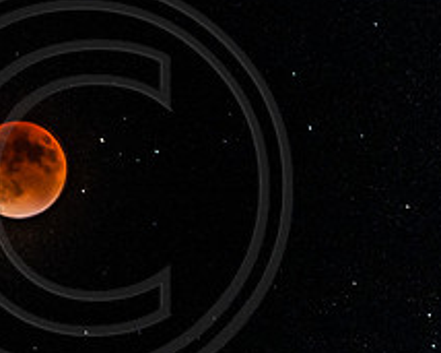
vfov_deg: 2.0
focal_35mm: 762
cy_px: 185
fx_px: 9941
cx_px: 80
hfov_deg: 2.5
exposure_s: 2.5
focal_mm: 200
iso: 1000
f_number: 5.6
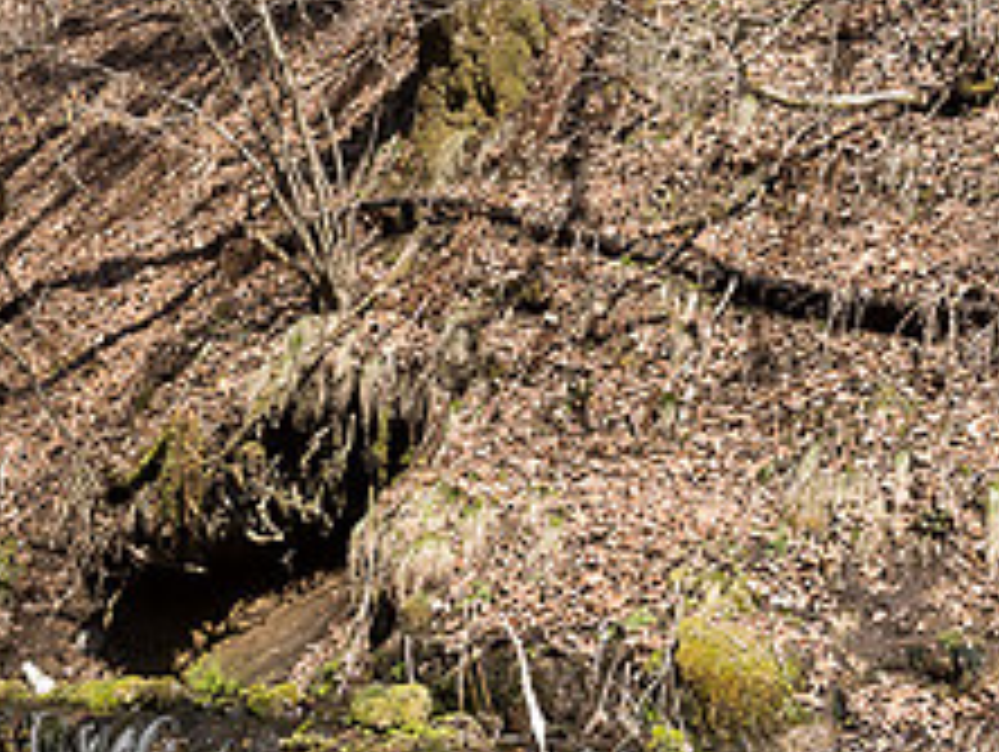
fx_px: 4131
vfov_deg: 10.3
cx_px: 220
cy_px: 768
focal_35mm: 143
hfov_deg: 13.7
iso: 50
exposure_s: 1/10
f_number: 20
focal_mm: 57
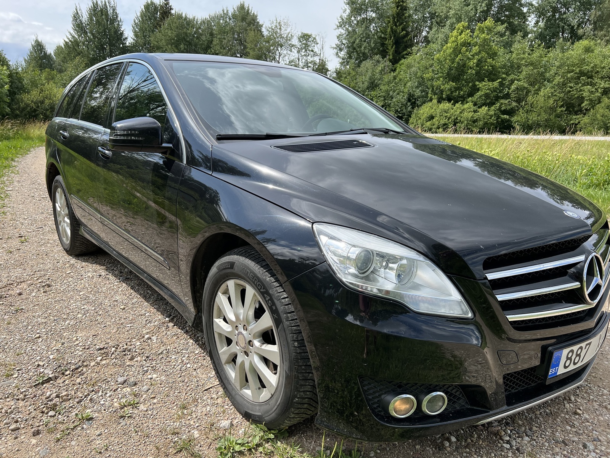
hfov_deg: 67.3
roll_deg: -2.2
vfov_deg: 53.1
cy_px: 229
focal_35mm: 26
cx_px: 305
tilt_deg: -12.1
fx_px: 458
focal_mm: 5.7
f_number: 1.5
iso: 50
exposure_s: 1/2513
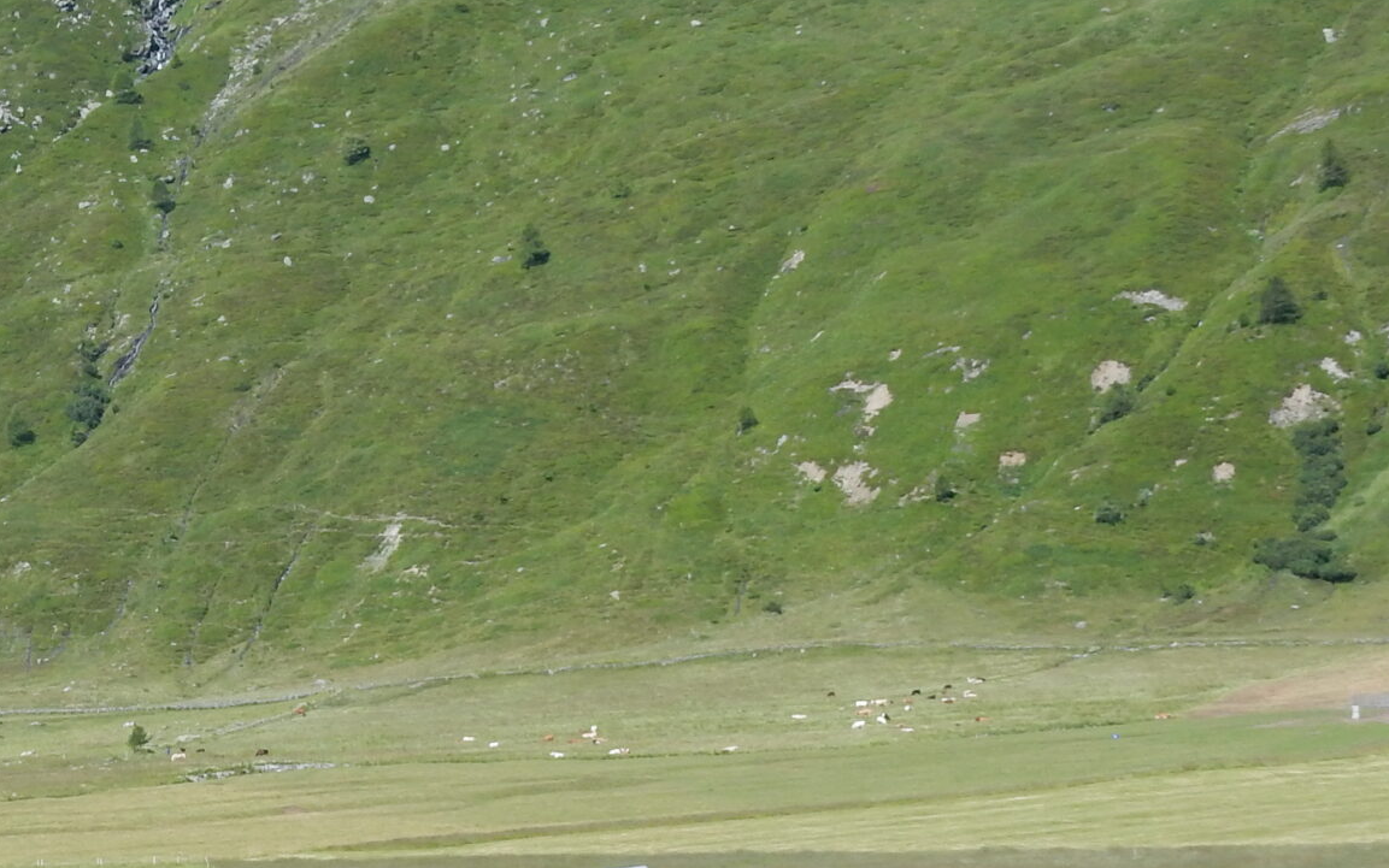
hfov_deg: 17.1
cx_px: 70
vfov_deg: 10.9
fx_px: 4543
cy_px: 426
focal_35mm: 120
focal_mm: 9
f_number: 6
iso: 125
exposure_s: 1/400
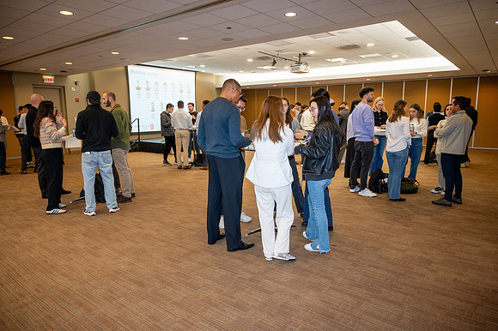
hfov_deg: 73.8
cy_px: 166
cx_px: 249
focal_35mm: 24
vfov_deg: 53.1
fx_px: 332
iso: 1600
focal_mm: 24
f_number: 4
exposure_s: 1/100
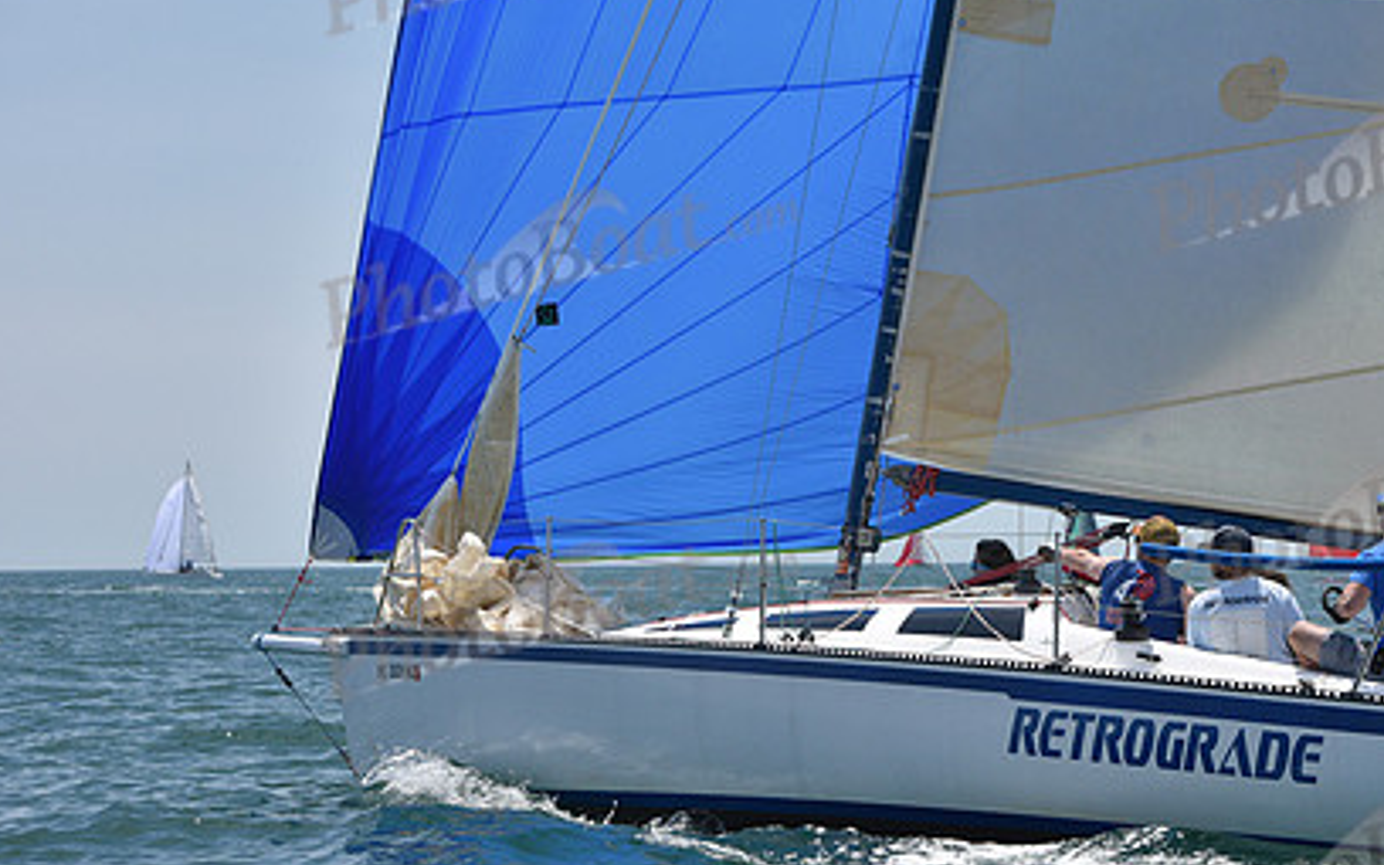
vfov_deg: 9.0
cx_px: 977
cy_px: 388
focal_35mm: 145
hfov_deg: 14.4
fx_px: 5469
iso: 400
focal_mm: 100
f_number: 7.1
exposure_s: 1/800
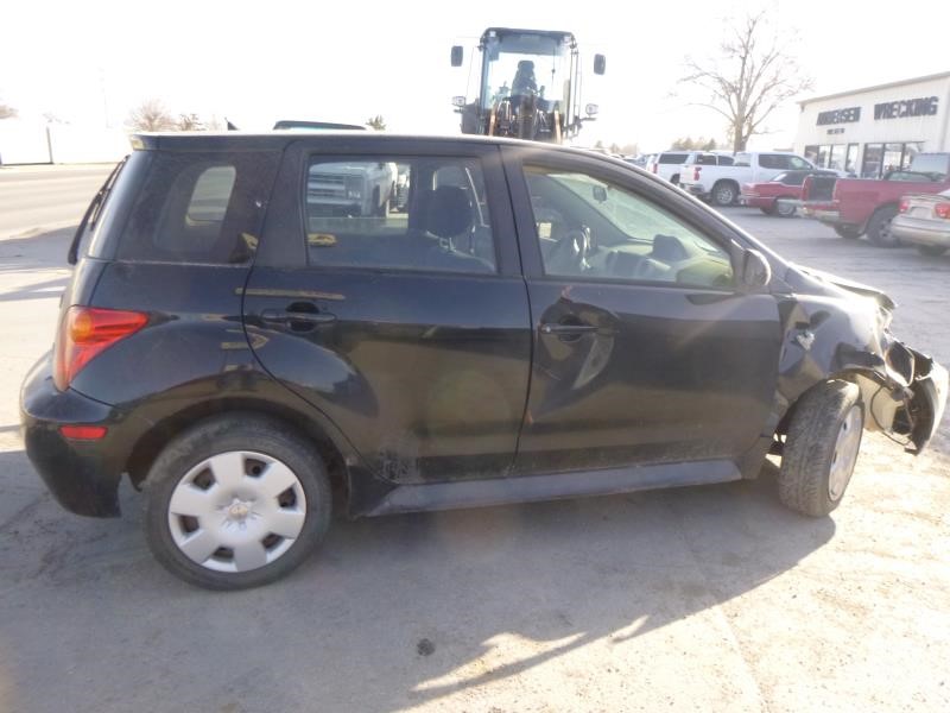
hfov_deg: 69.4
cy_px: 356
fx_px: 686
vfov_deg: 54.9
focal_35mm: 25
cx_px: 475
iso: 200
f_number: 3.9
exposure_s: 1/200
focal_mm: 4.5
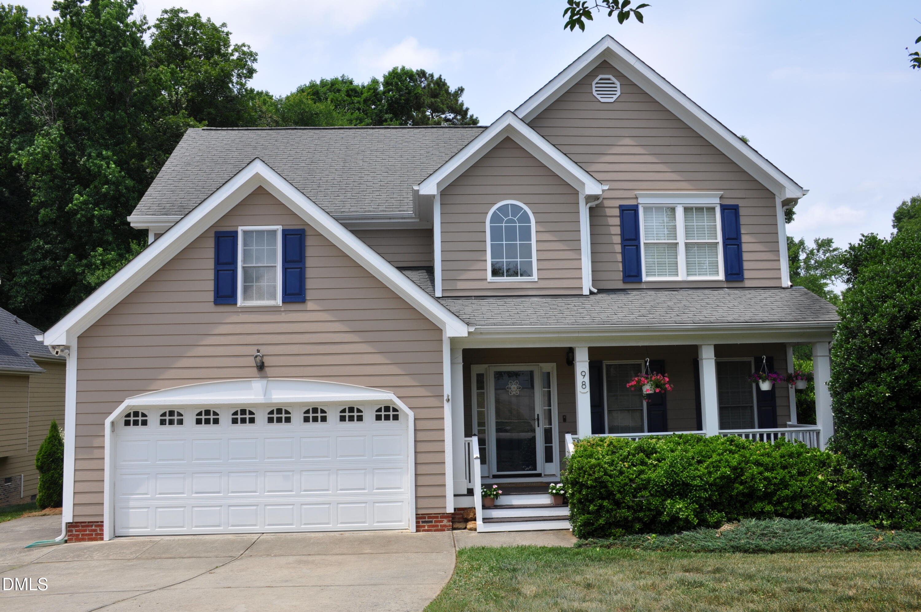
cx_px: 460
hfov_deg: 62.0
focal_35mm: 30
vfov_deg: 43.5
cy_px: 306
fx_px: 766
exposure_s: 1/320
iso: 200
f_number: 9
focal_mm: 20
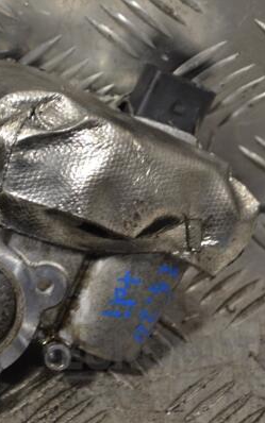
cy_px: 212
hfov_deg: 10.3
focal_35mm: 127
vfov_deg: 16.5
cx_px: 42
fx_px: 1464
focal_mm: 55
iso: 400
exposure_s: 1/100
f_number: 5.6
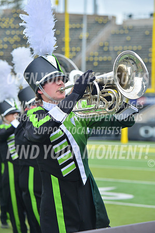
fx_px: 874
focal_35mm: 135
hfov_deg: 10.1
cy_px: 116
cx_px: 78
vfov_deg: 15.2
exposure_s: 1/500
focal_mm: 135
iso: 200
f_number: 5.6
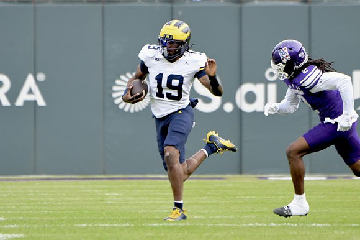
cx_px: 180
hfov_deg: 4.0
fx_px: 5097
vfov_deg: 2.7
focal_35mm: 510
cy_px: 120
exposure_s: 1/1000
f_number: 5.6
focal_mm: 340
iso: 1000
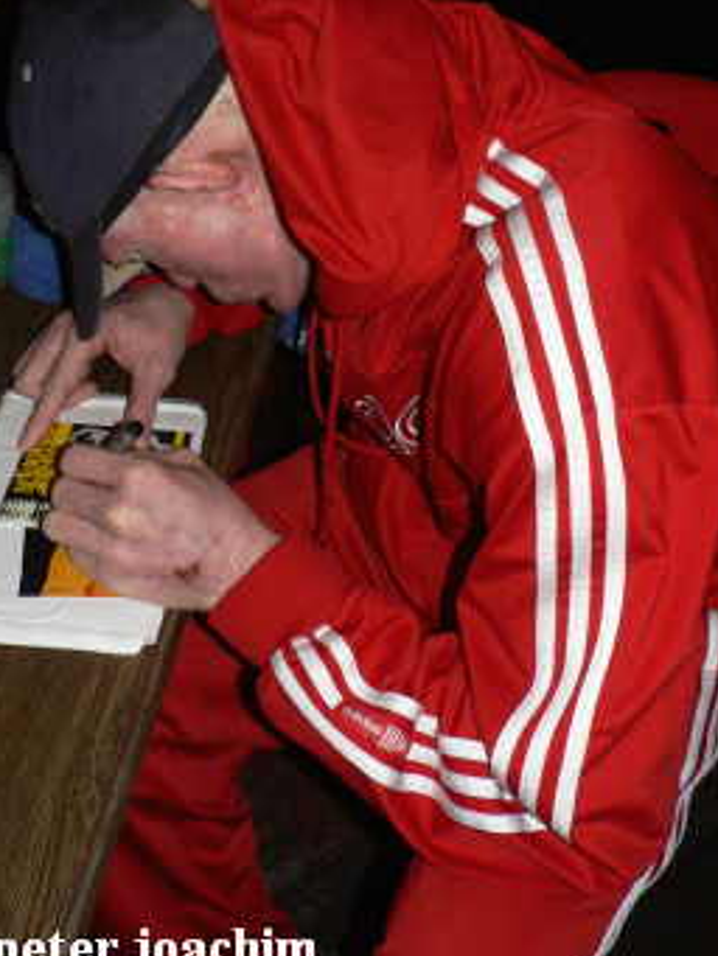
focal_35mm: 41
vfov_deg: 45.7
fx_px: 1133
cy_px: 418
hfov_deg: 35.1
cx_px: 314
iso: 100
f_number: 2.8
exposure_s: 1/60
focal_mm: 6
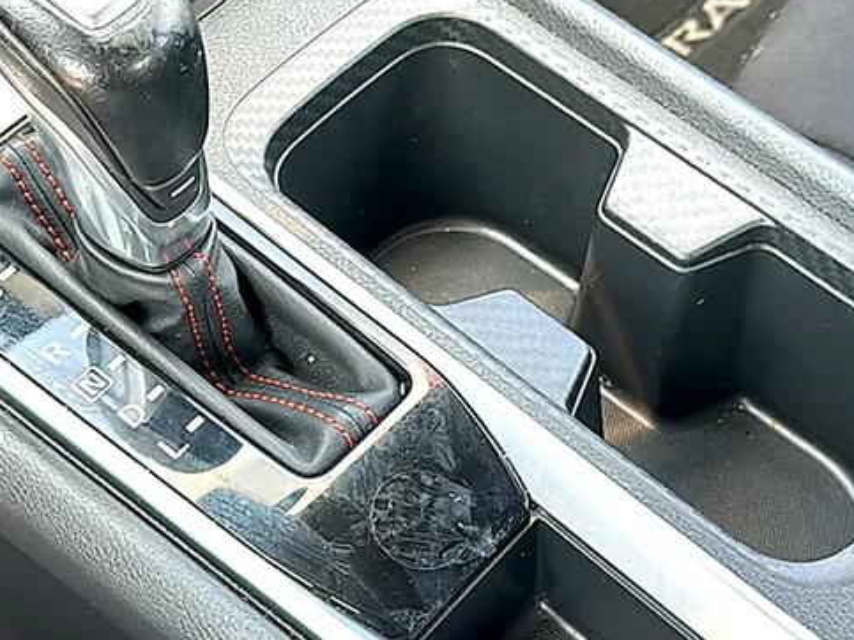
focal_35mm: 58
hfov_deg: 33.1
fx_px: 1431
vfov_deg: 25.2
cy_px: 259
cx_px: 332
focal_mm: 6.86
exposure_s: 1/91
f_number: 1.78
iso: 80
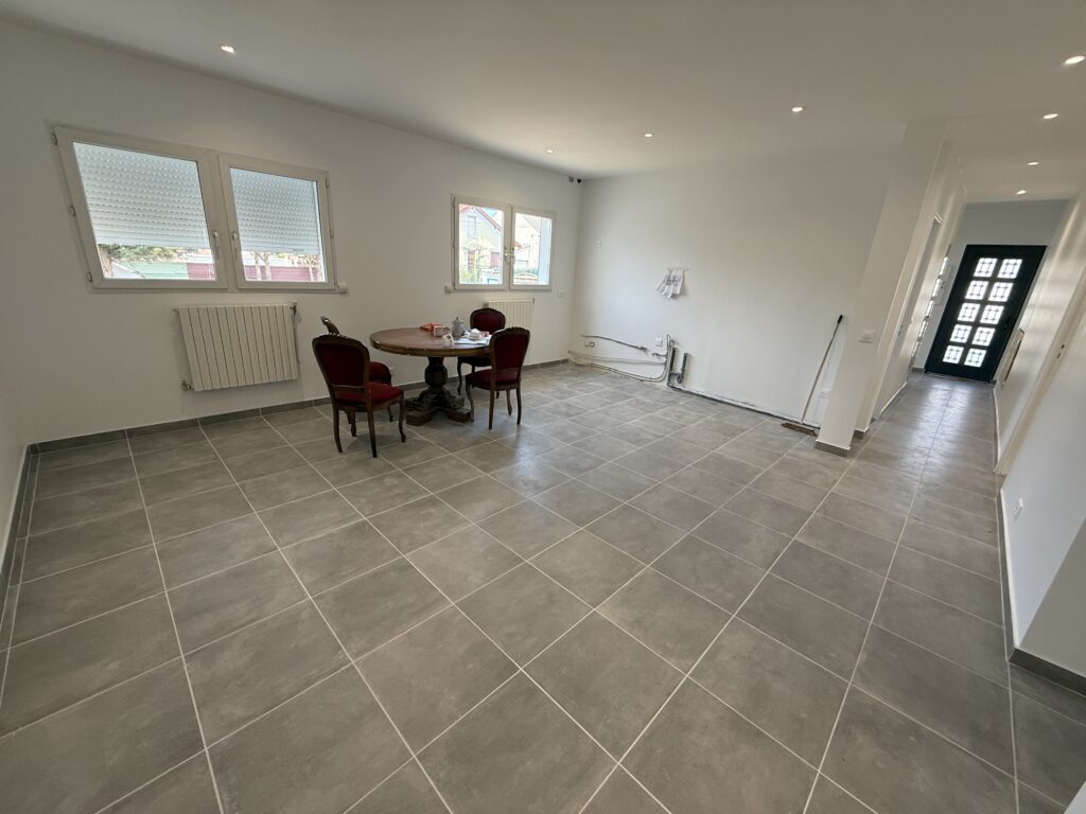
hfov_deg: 102.1
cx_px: 543
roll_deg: -3.7
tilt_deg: -17.0
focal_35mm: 14
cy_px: 407
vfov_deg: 85.7
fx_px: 439
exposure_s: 1/99
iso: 125
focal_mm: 2.22
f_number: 2.2
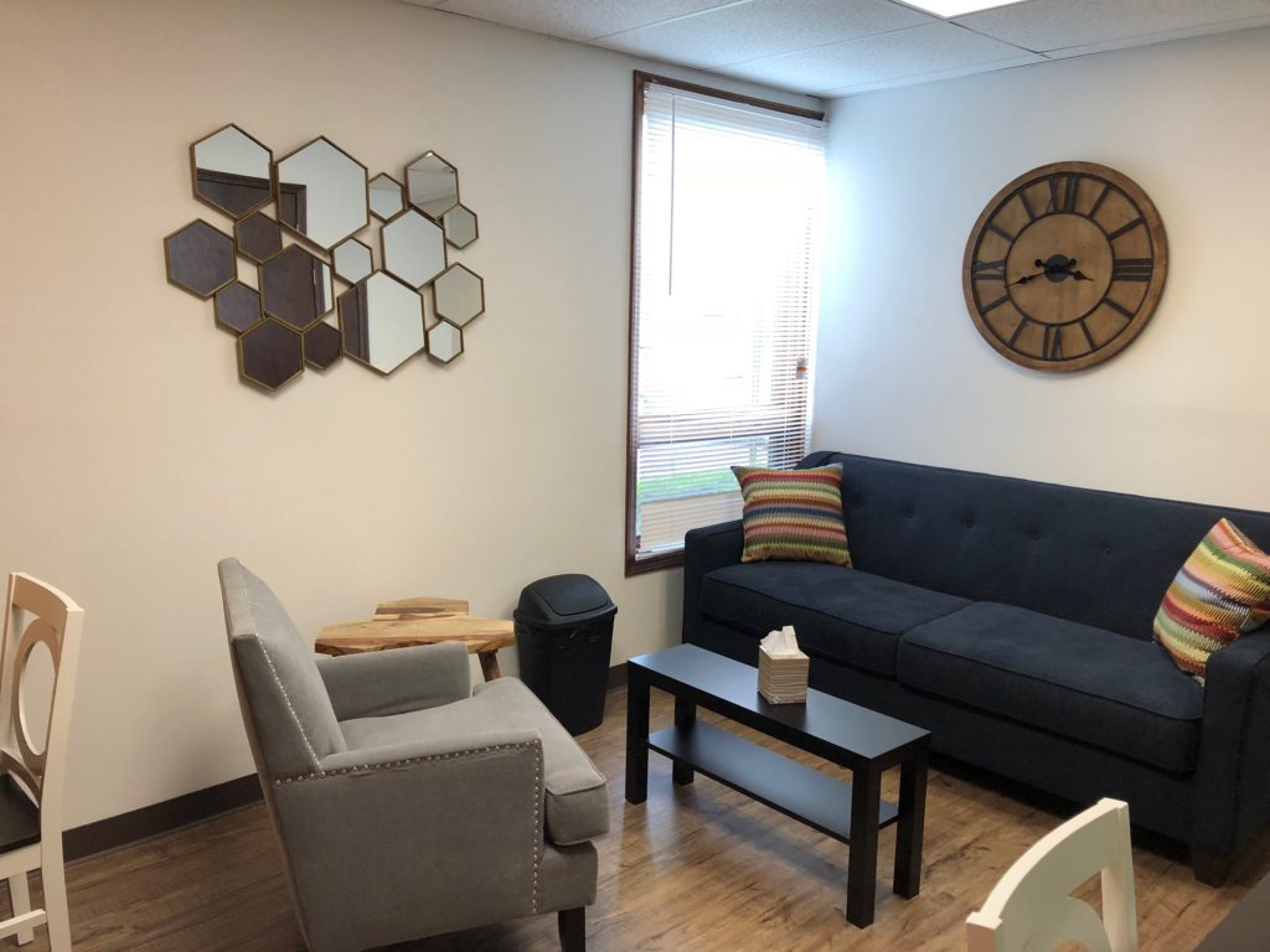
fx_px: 1027
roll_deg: -1.4
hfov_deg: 63.4
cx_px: 635
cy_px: 476
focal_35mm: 28
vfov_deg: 49.7
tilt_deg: -9.3
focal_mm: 3.99
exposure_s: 1/30
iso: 32
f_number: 1.8
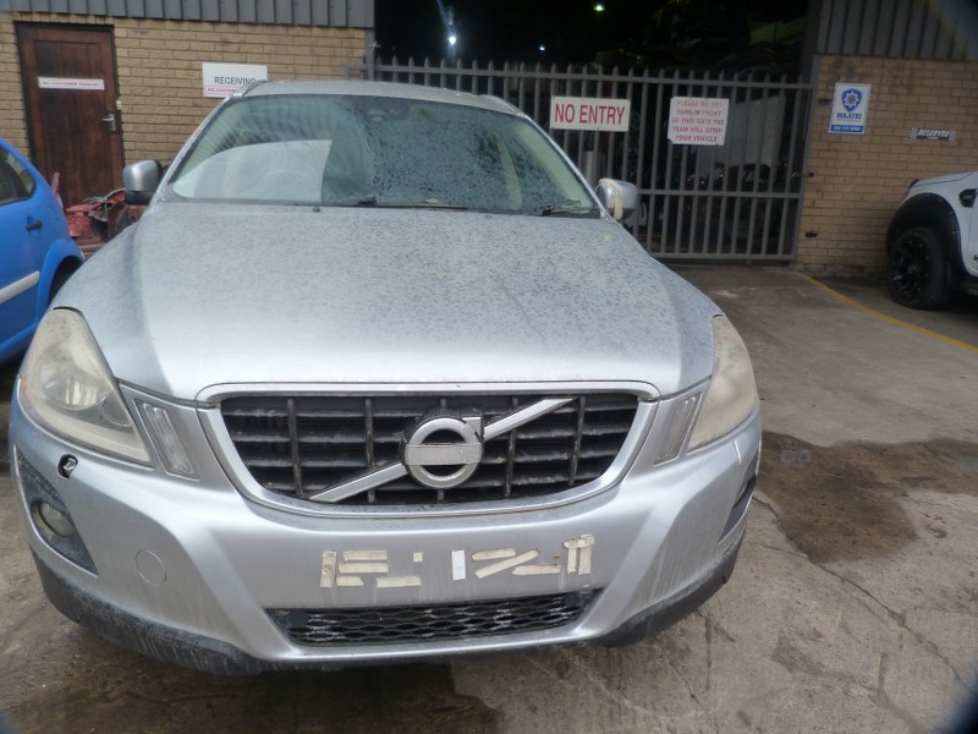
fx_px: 706
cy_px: 367
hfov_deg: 69.4
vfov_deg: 54.9
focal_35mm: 25
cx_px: 489
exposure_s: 1/100
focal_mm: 4.5
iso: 125
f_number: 2.8
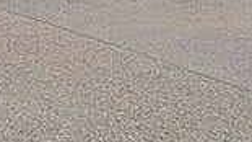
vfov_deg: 15.1
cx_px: -130
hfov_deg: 25.8
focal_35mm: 59
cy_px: -168
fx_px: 394
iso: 52
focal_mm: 1.83
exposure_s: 1/1376
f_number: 2.2
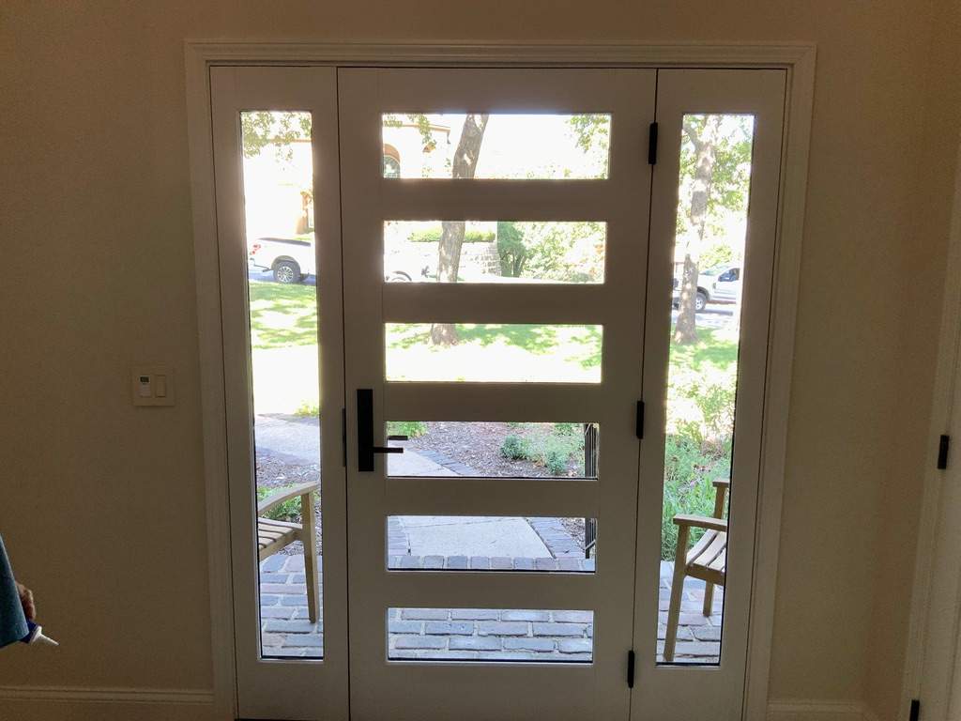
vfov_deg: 48.2
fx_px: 805
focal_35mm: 29
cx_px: 480
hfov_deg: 61.7
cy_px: 360
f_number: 1.8
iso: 40
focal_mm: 3
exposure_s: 1/120
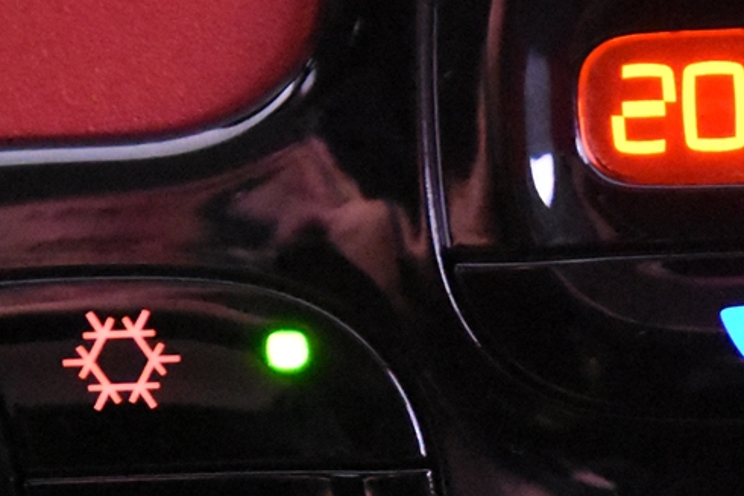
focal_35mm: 294
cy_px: 525
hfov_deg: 6.9
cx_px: 1107
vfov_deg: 4.7
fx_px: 6077
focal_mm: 50
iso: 12800
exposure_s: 1/80
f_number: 3.8
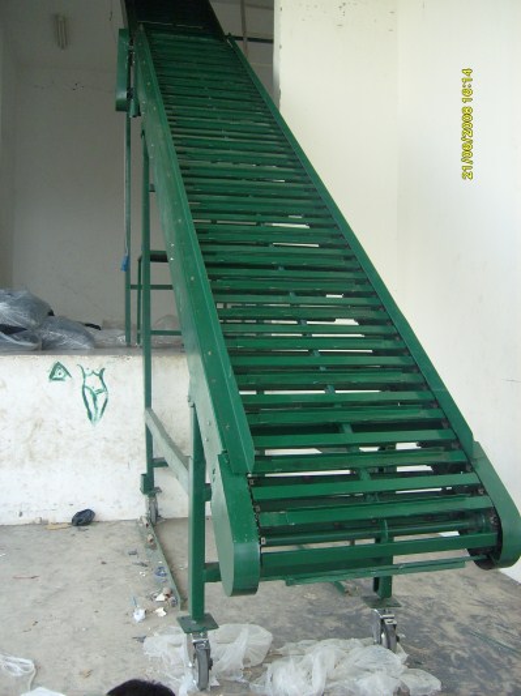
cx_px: 260
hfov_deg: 40.7
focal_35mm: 35
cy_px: 348
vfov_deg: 52.7
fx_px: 703
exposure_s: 1/180
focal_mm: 5.8
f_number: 2.8
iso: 80
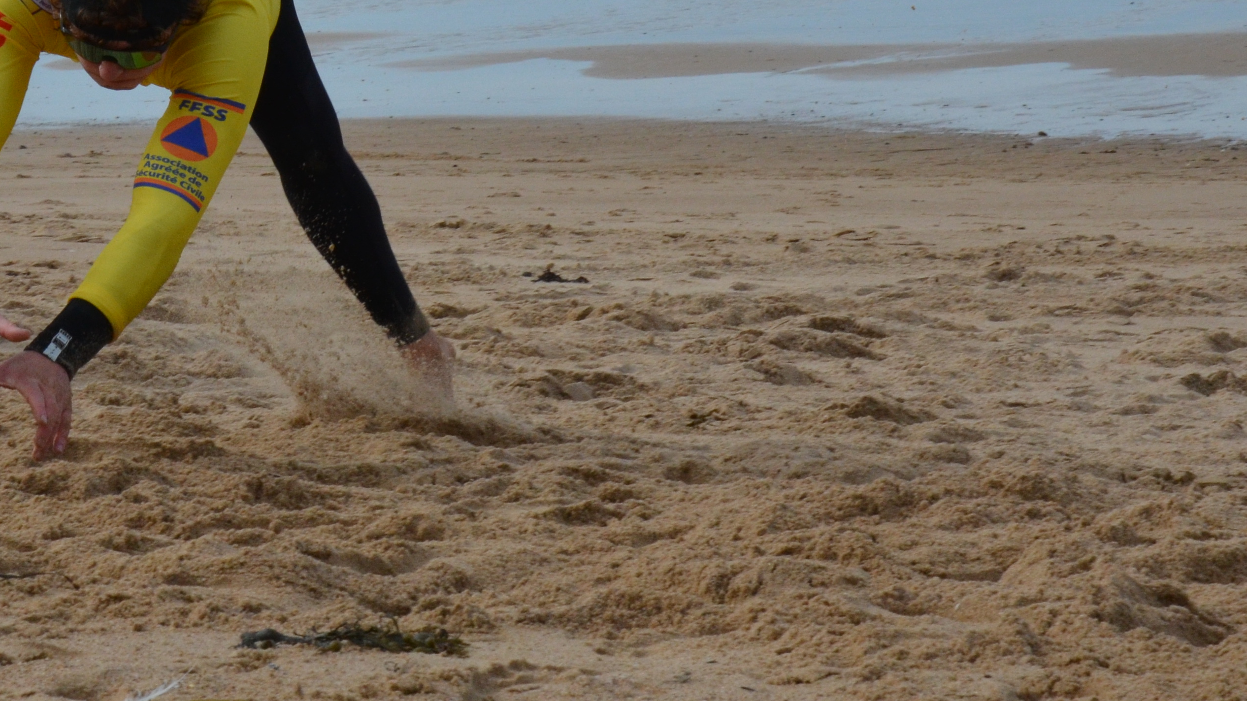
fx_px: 5852
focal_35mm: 177
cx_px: 148
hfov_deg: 12.1
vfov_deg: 6.8
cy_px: 102
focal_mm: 58
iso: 800
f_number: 13
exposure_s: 1/640
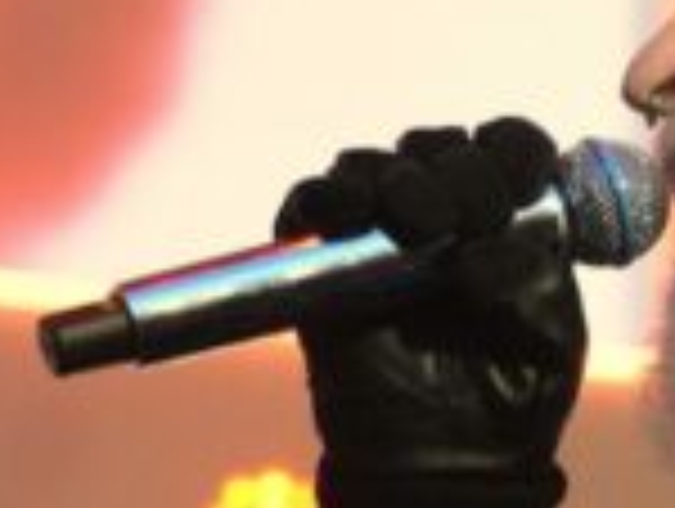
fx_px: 15254
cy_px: 445
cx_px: 1206
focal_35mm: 781
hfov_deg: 2.5
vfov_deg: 1.9
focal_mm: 106
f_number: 5.6
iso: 6400
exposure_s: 1/200
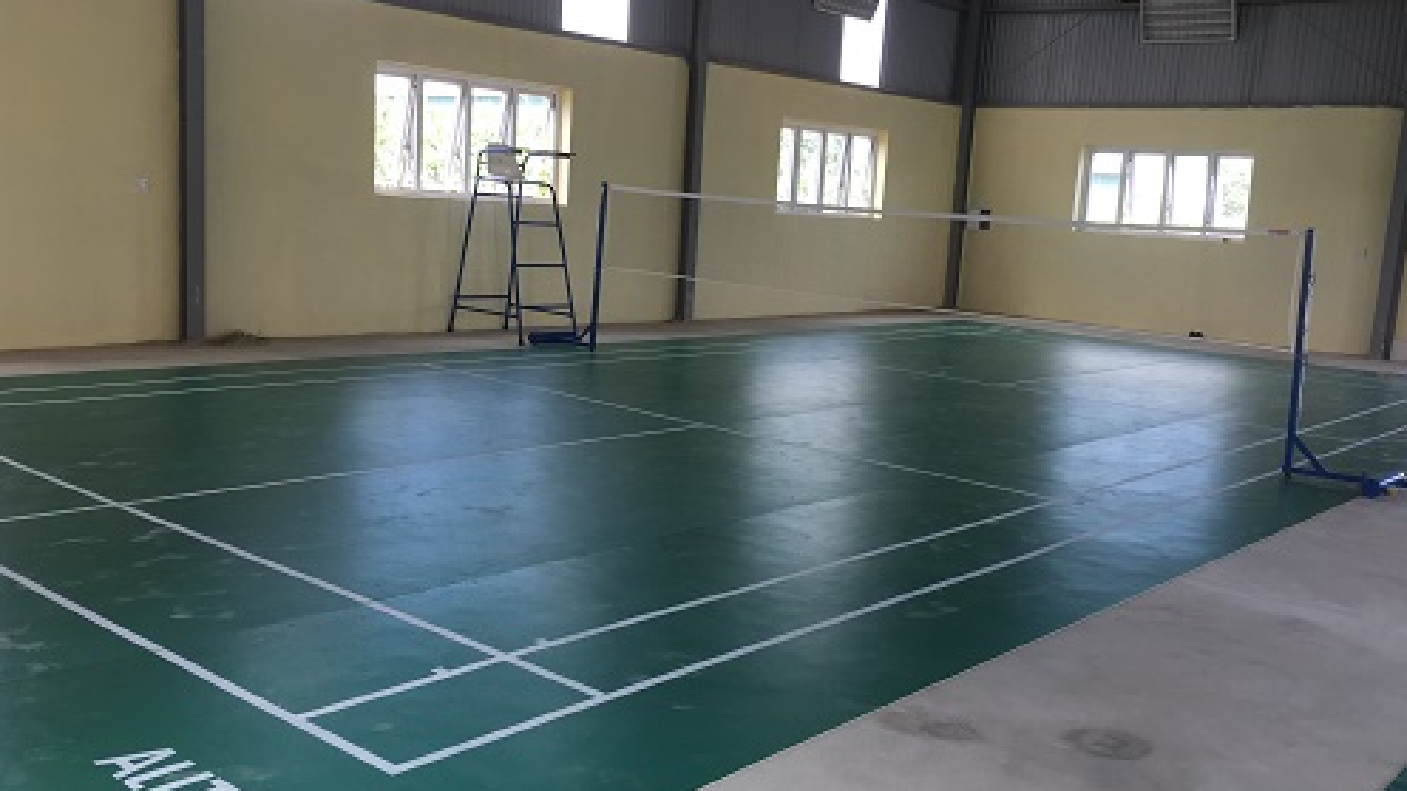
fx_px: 1306
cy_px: 437
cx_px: 735
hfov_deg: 56.6
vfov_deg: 33.7
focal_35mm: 35
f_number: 2.2
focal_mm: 4.15
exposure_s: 1/100
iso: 32
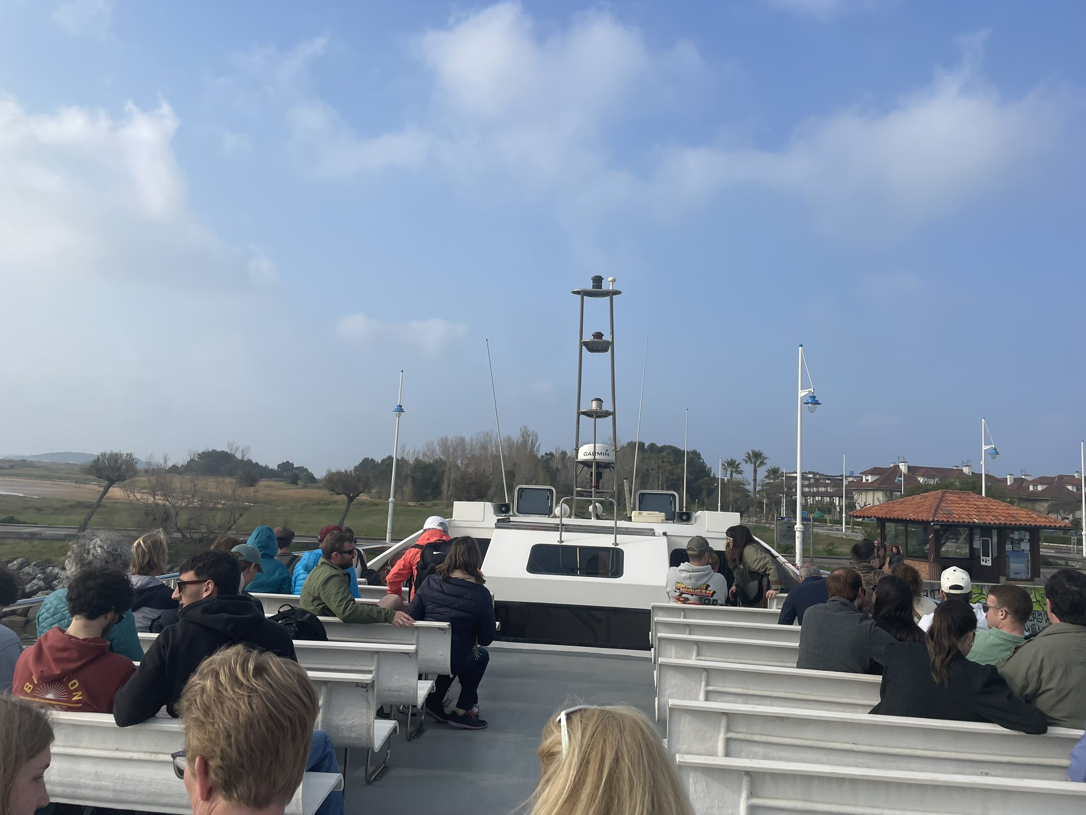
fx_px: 816
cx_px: 543
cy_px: 408
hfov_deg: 67.3
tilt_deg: +7.9
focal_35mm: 26
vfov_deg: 53.1
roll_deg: -3.5
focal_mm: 4.2
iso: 32
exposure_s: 1/4132
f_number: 1.6
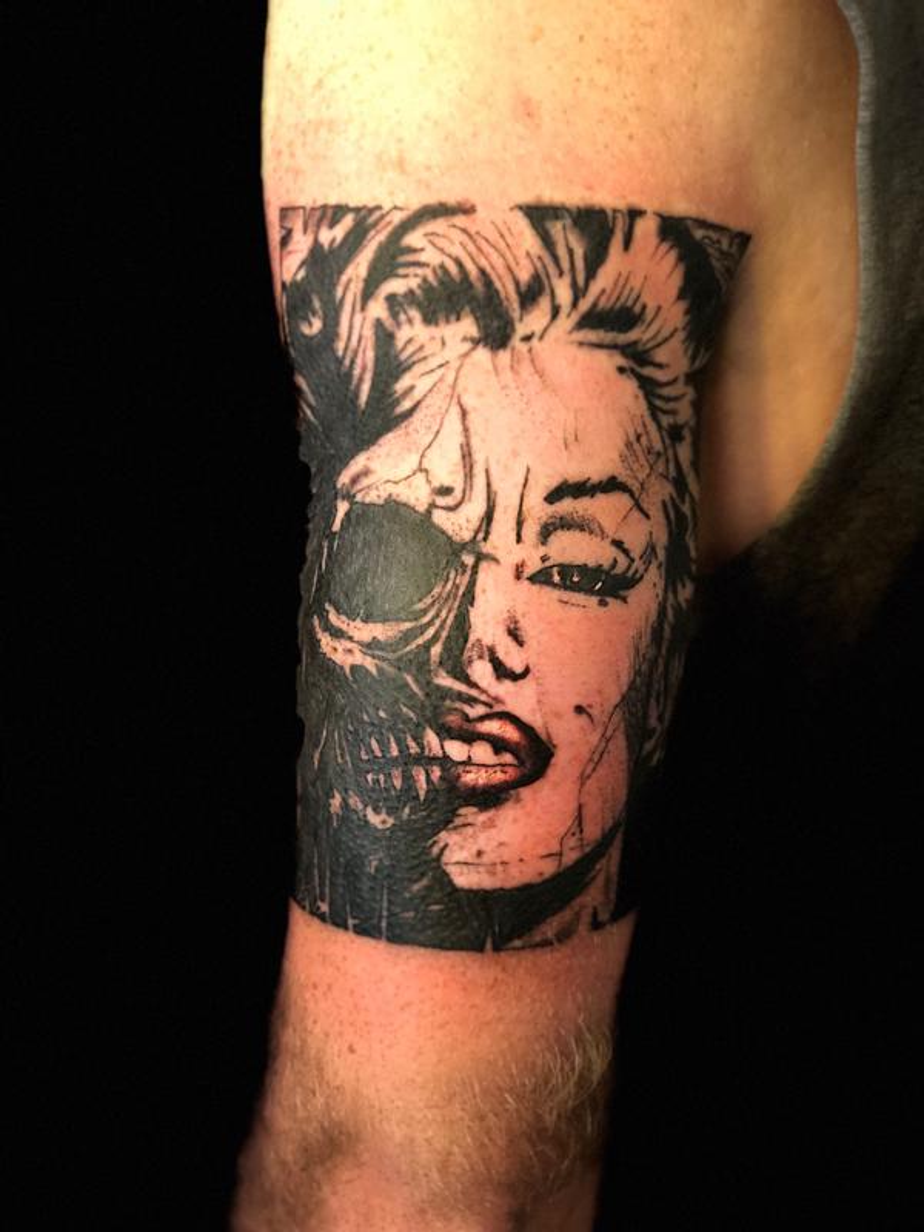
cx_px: 462
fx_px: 2029
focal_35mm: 57
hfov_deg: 25.7
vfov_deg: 33.8
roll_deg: +3.9
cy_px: 616
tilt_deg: -16.3
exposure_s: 1/60
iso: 800
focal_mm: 6.6
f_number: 2.8
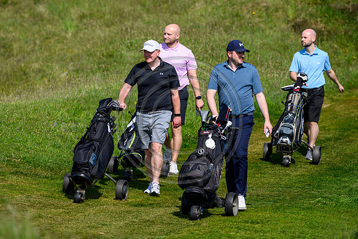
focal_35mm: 400
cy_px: 120
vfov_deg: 3.4
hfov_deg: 5.2
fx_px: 3979
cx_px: 179
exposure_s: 1/5000
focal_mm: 400
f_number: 5
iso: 500
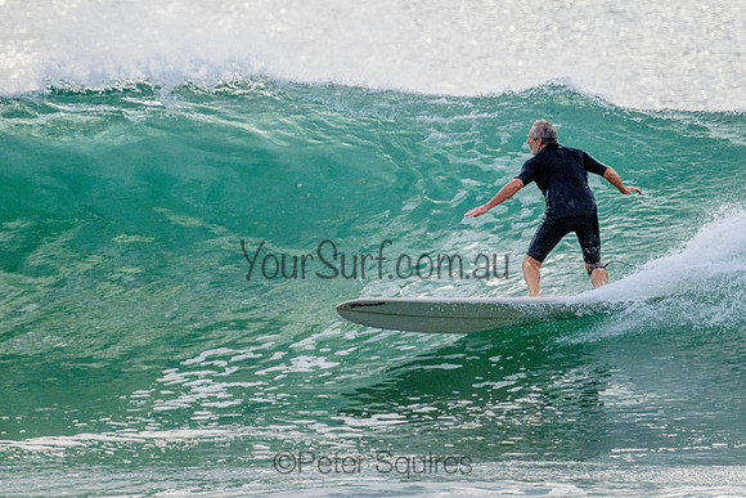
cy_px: 198
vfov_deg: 1.3
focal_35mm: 1095
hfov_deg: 1.9
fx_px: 22690
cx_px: 483
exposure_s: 1/2000
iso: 1400
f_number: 11
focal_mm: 800
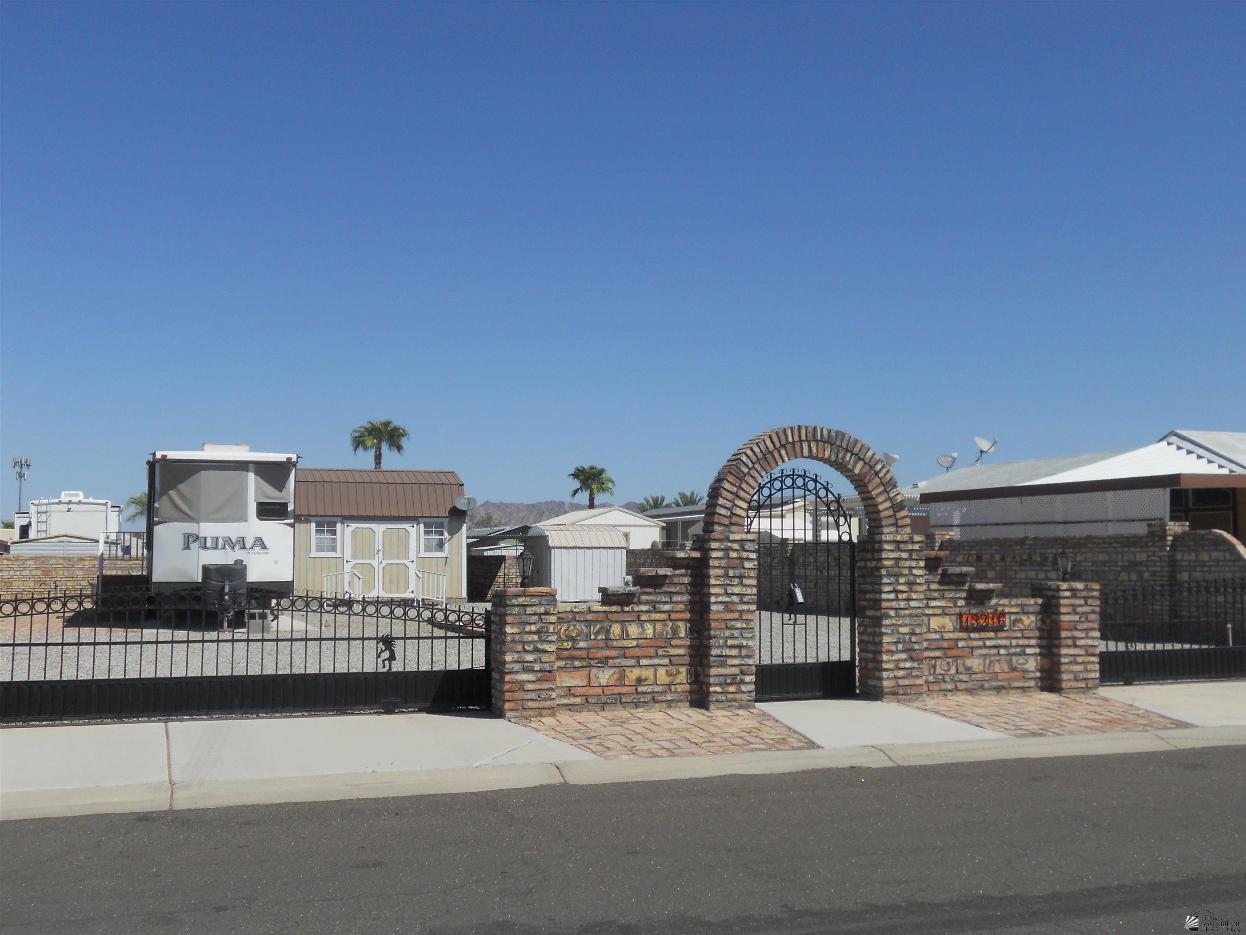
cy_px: 468
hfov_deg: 49.0
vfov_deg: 37.7
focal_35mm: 38
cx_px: 623
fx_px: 1368
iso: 80
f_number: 3.9
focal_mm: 6.9
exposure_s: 1/1250
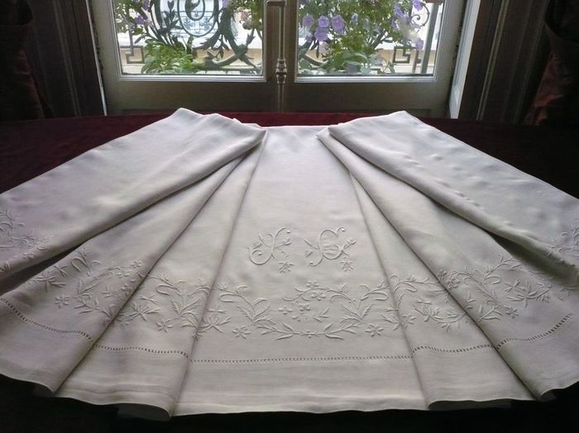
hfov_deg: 52.7
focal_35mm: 35
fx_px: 585
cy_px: 216
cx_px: 290
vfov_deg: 40.7
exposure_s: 1/800
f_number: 2.8
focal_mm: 5.8
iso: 400
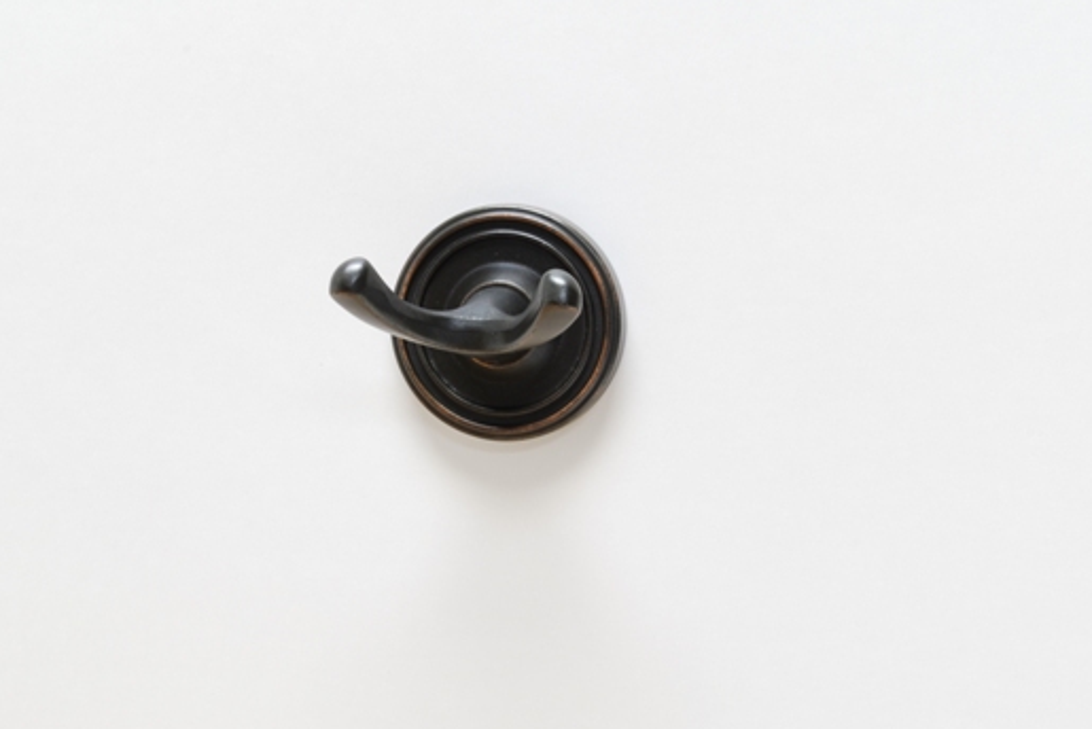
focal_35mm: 103
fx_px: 3114
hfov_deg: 19.9
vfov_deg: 13.4
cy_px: 333
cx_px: 475
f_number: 18
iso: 100
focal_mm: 55
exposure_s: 3
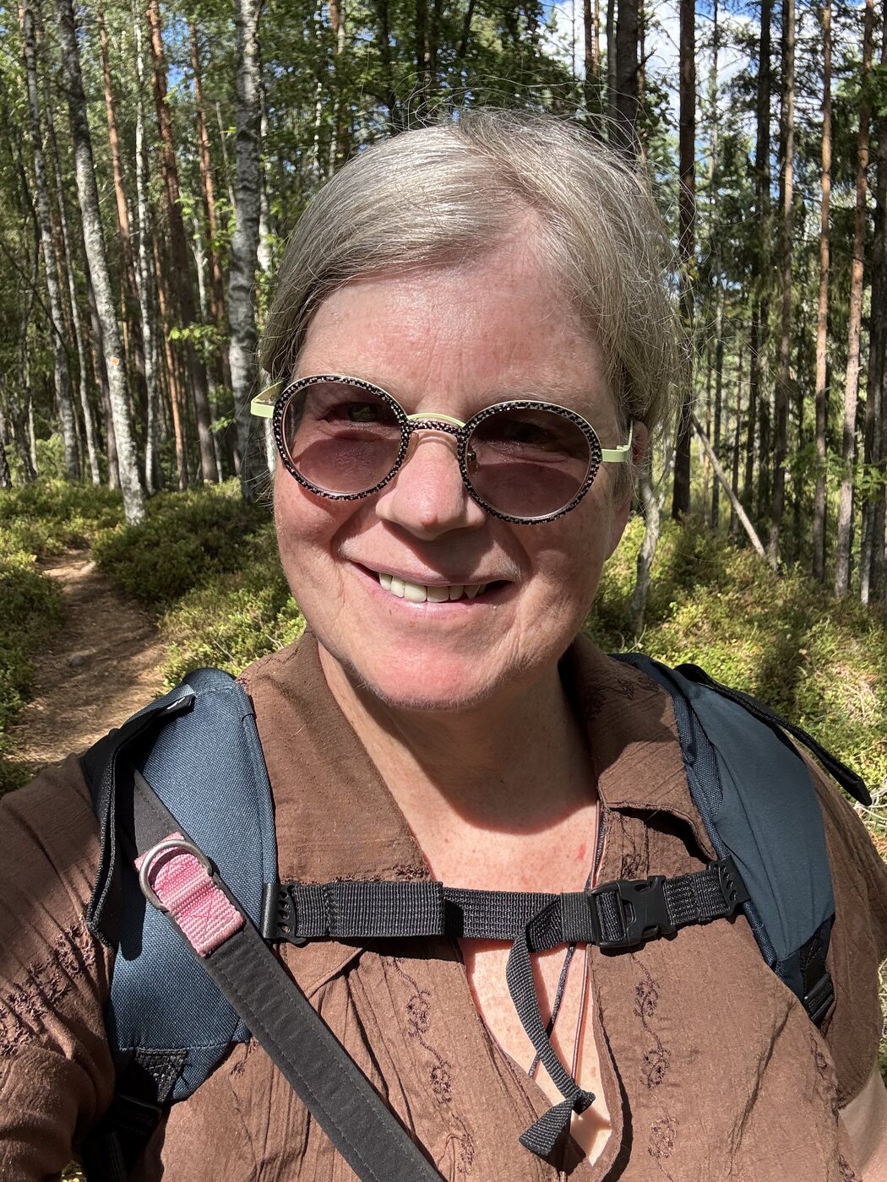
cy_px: 591
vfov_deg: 60.0
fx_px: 1025
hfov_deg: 46.8
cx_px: 444
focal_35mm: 30
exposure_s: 1/496
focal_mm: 2.69
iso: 25
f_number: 1.9
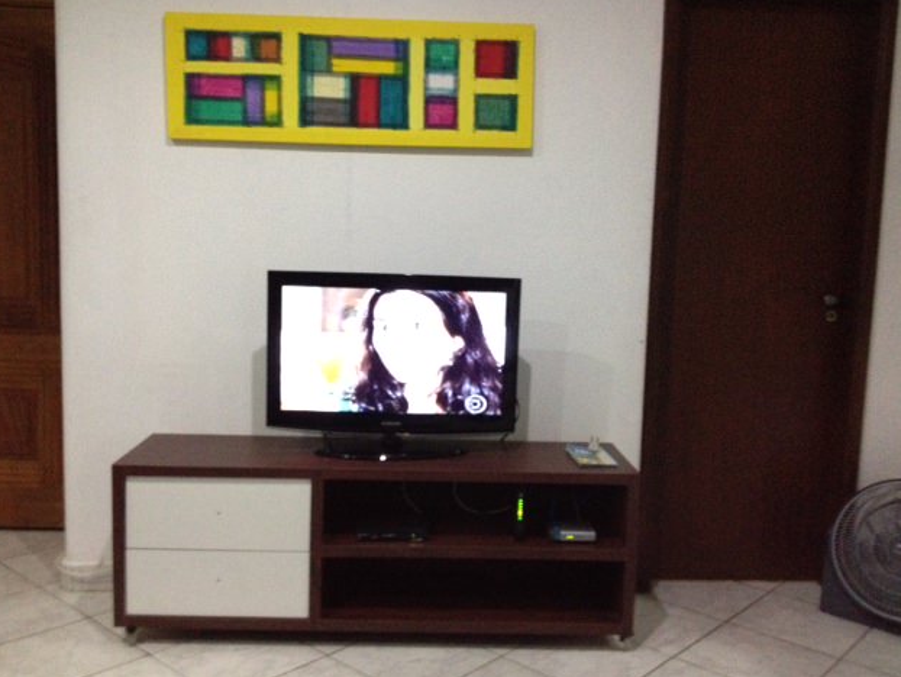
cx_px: 449
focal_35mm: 36
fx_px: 937
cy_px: 336
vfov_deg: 39.7
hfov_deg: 51.3
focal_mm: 4.28
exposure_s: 1/15
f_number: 2.4
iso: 640
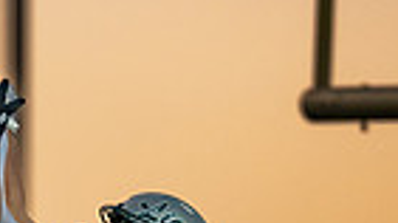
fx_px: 10965
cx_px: 125
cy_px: 556
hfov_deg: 2.1
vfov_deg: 1.2
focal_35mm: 1040
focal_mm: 200
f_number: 2.8
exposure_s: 1/1000
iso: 1600
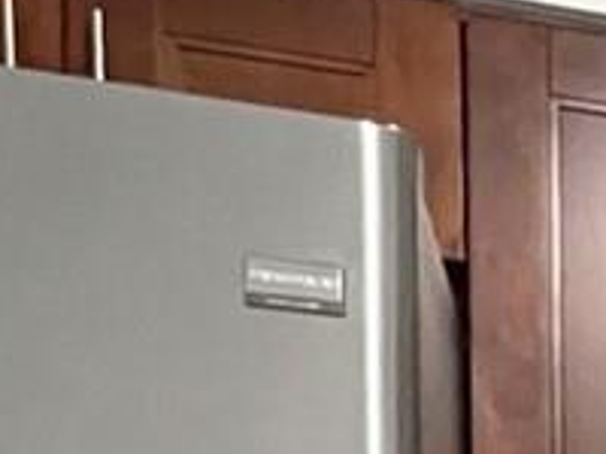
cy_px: 994
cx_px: 1612
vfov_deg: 12.1
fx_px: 1821
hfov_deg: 12.6
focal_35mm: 104
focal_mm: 1.54
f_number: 2.4
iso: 1250
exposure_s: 1/30
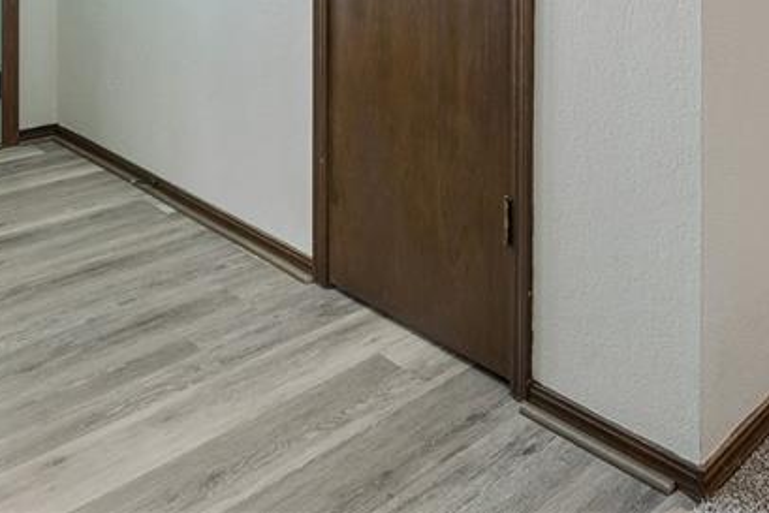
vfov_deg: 28.4
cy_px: -126
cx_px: 497
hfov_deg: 47.8
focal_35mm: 40
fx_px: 855
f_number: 8
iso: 200
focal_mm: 16
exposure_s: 1/20
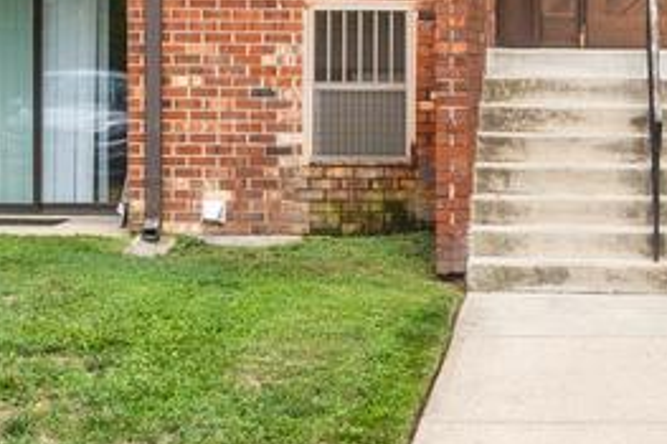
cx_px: 626
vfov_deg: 12.3
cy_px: -112
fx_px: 2007
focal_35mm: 108
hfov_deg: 18.5
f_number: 7.1
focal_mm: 13.2
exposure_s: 1/320
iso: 200
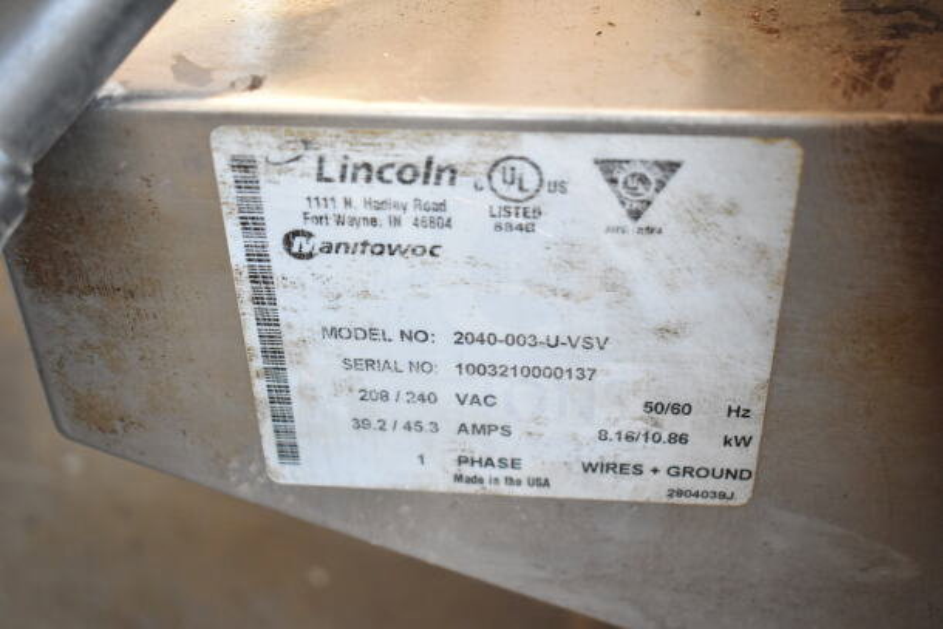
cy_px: 314
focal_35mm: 51
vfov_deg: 26.5
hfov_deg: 38.9
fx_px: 1336
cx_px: 472
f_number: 4.5
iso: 2000
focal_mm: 34
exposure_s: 1/50
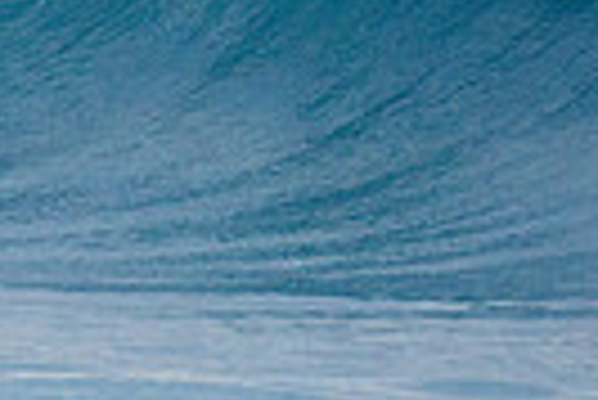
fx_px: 31928
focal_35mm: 1920
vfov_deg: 0.7
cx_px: -642
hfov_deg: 1.1
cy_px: 20
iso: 800
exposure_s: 1/2000
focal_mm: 360
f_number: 5.6
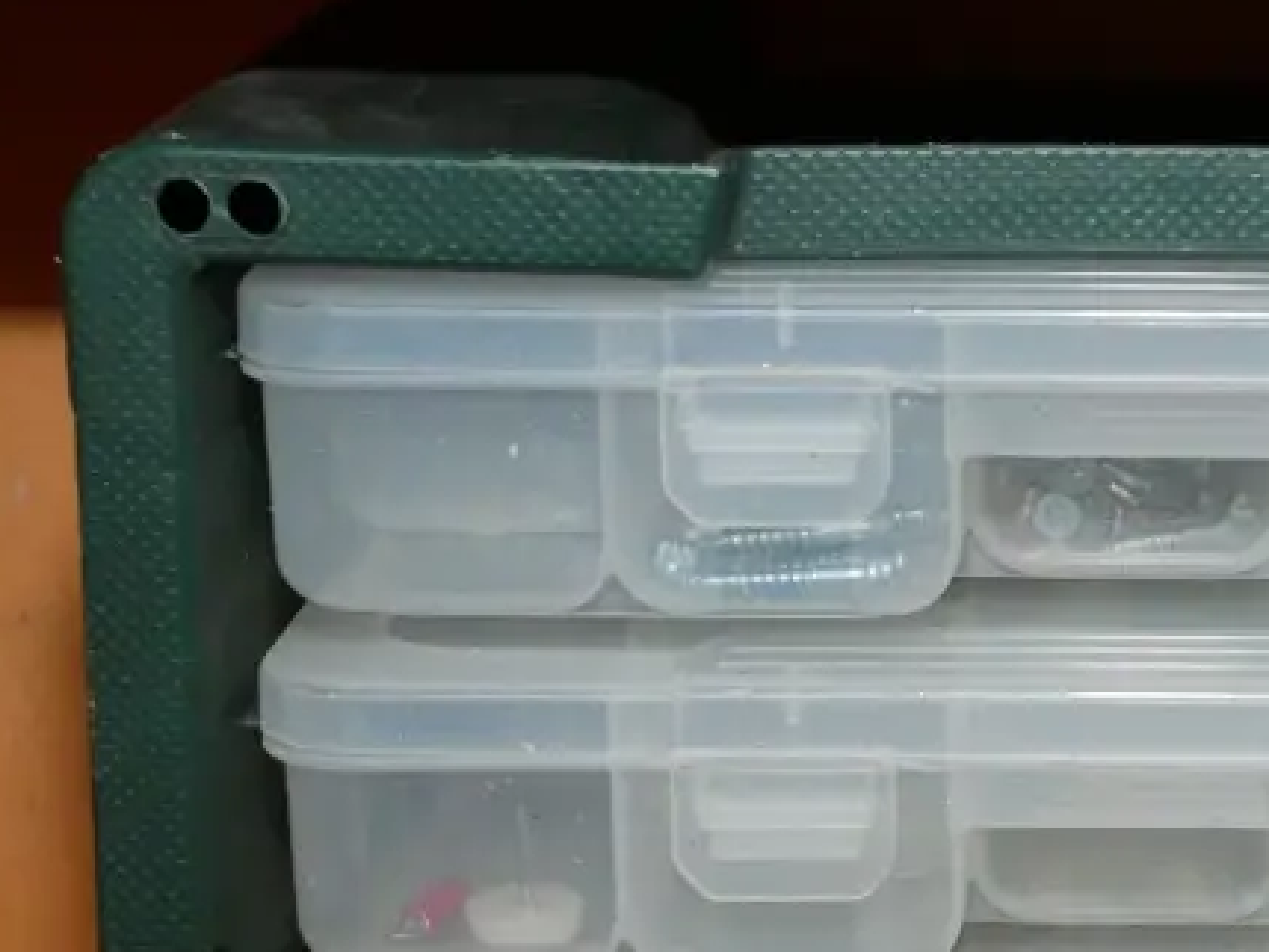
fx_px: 3850
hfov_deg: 18.2
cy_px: 847
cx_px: 1296
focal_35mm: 105
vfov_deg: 14.0
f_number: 5.6
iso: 1600
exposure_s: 1/100
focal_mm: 22
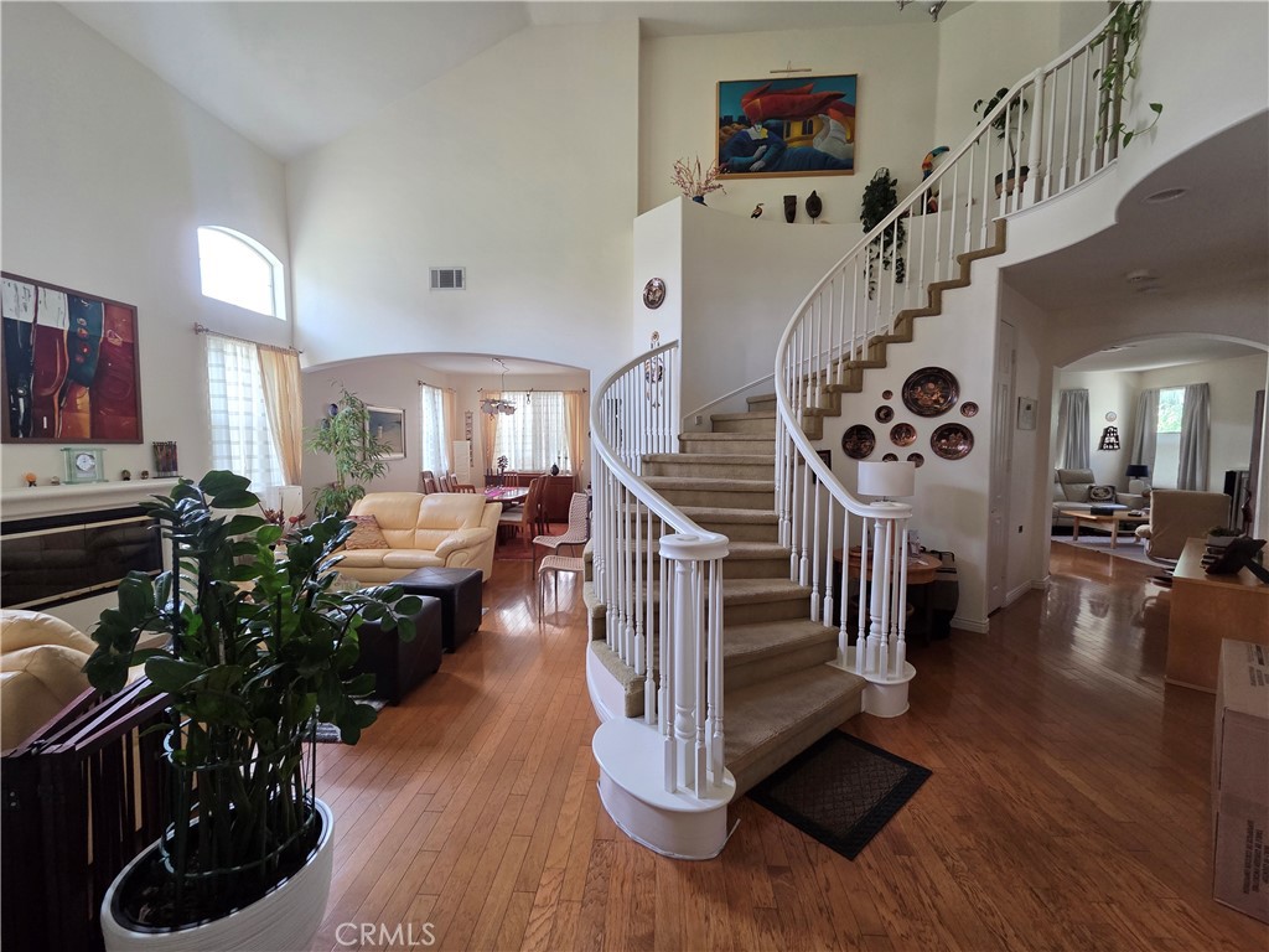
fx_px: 477
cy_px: 476
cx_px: 634
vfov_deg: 89.9
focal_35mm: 13
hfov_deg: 106.2
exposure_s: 1/60
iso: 200
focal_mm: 2.2
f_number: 2.2
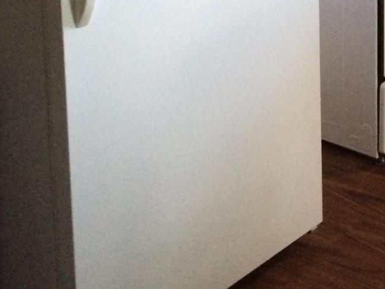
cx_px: 330
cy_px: -152
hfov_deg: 21.9
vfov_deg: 15.4
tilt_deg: -15.7
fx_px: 979
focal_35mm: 88
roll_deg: -0.4
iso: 320
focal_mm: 4.15
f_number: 2.2
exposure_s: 1/30
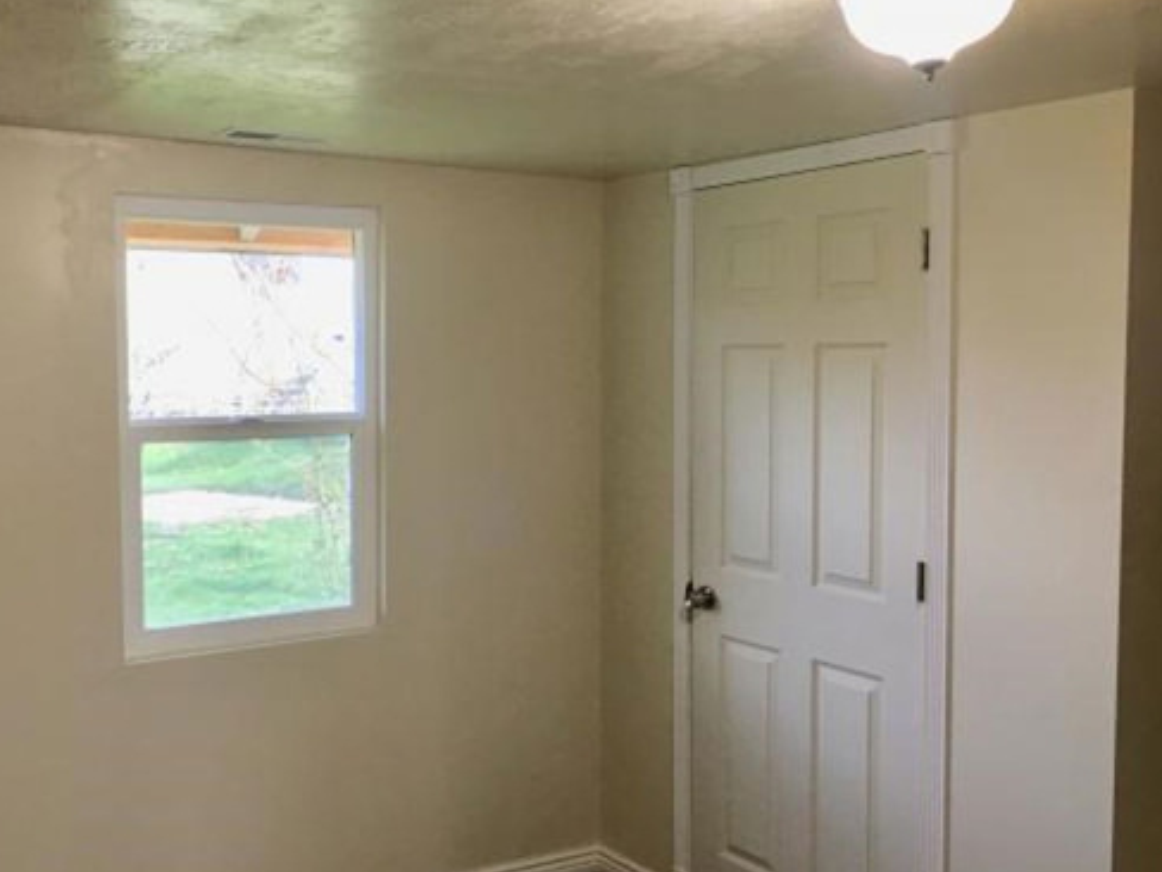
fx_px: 1276
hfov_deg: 48.4
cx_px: 417
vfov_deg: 37.7
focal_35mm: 38
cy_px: 434
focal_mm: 4.15
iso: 32
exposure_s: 1/30
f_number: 2.2
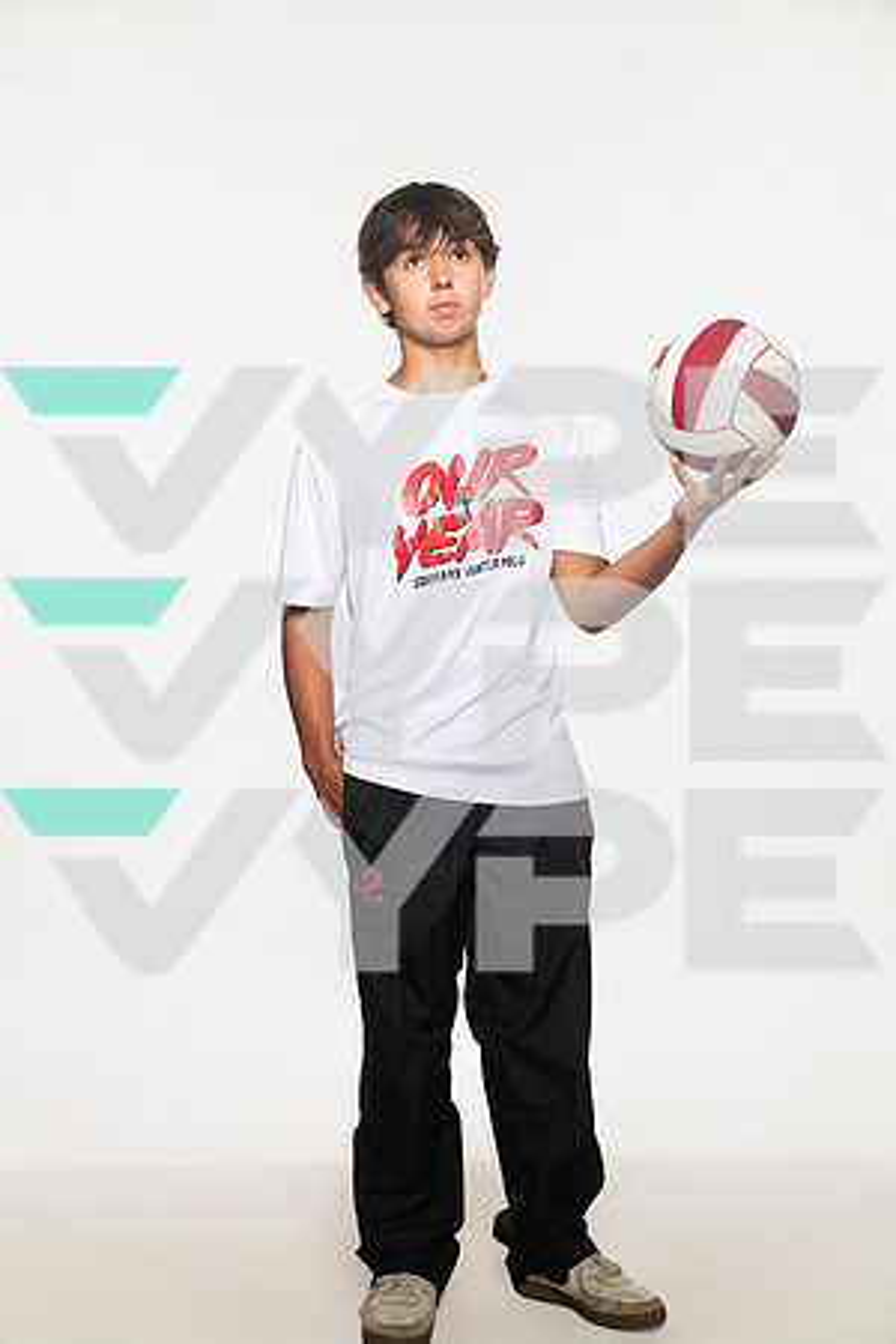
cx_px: 448
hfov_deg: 24.2
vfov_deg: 35.6
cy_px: 672
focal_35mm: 56
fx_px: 2091
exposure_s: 1/200
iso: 500
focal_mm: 56
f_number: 6.3
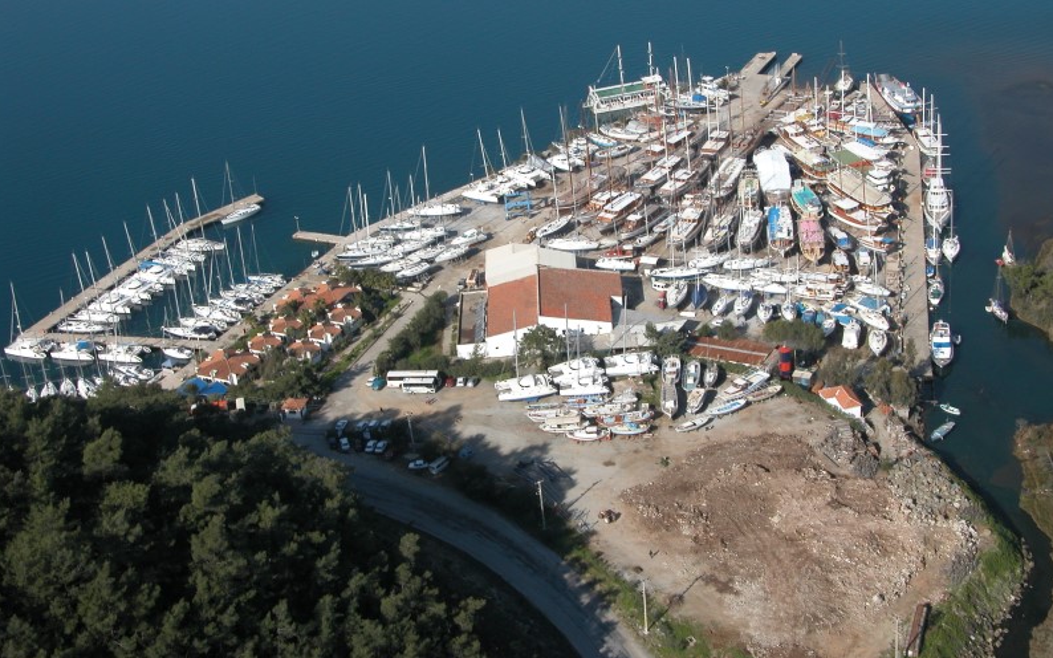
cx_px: 526
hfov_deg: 26.2
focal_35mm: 79
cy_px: 281
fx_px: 2267
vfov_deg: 16.5
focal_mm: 18.8
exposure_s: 1/319
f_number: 6.7
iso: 100
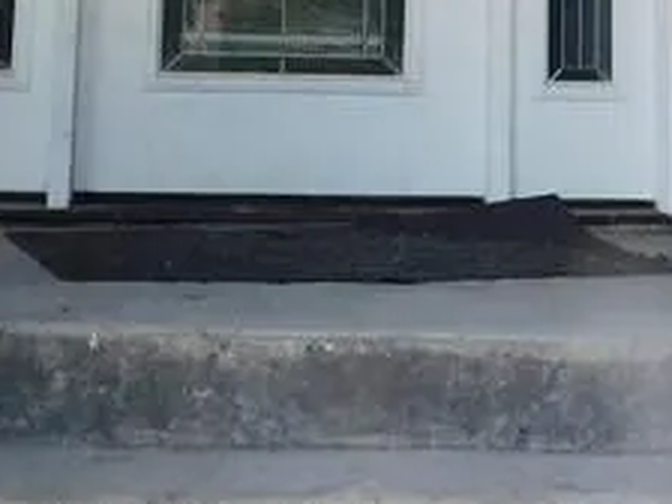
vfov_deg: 12.8
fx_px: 2038
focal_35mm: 105
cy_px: -411
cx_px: 423
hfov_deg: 18.7
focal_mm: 4
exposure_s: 1/400
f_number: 3
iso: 125
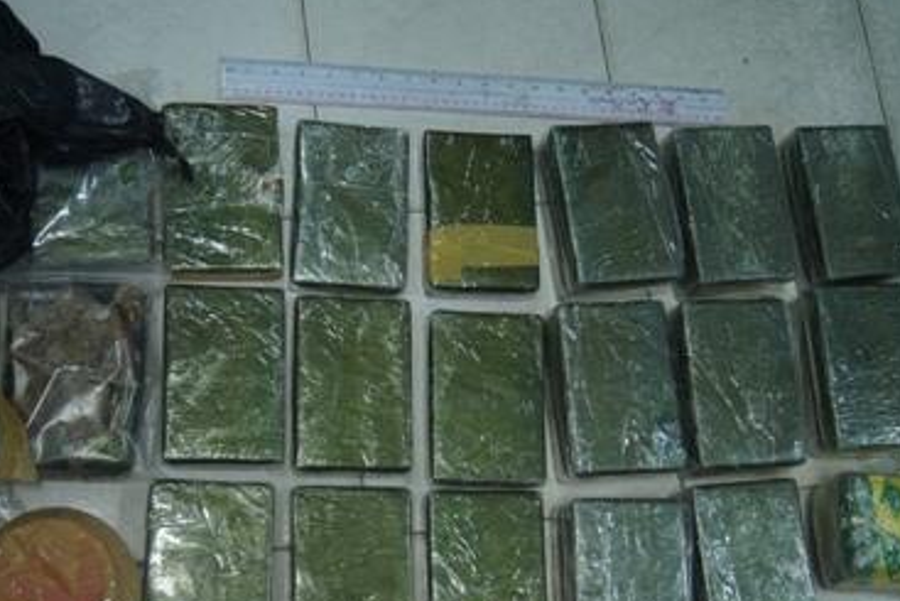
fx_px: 1225
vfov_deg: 27.5
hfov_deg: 40.3
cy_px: 375
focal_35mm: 49
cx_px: 407
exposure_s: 1/60
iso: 1600
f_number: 4
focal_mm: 24
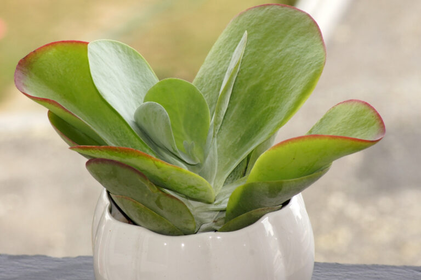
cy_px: 140
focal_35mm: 270
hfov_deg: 7.6
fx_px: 3153
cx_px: 210
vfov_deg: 5.1
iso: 400
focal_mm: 180
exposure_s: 1/160
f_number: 11
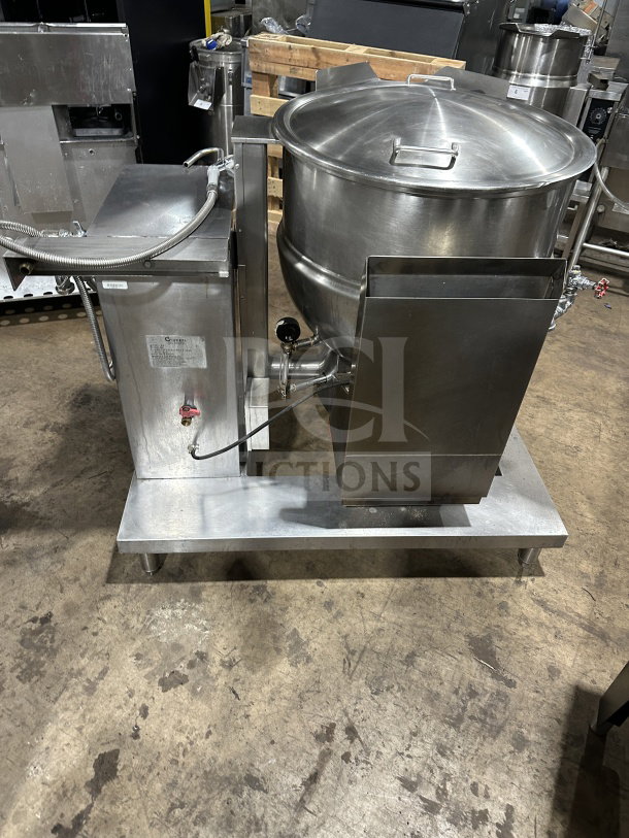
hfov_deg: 56.8
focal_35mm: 24
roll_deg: -4.4
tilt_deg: -40.0
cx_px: 314
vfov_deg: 71.6
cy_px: 419
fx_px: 581
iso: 320
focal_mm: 6.86
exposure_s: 1/60
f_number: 1.78
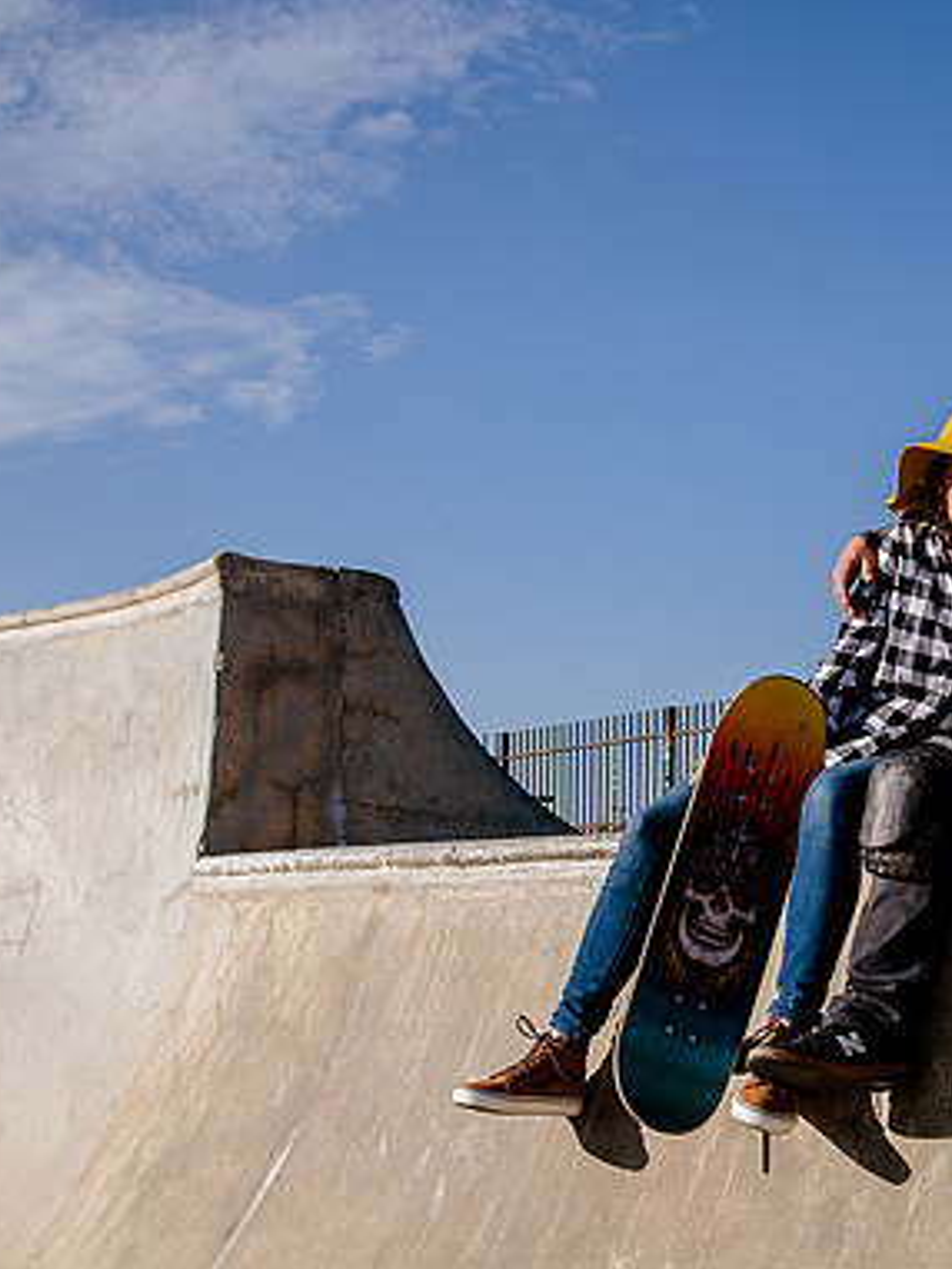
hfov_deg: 25.5
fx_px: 2052
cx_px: 806
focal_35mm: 56
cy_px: 639
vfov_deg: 34.3
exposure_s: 1/640
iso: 200
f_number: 8
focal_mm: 38
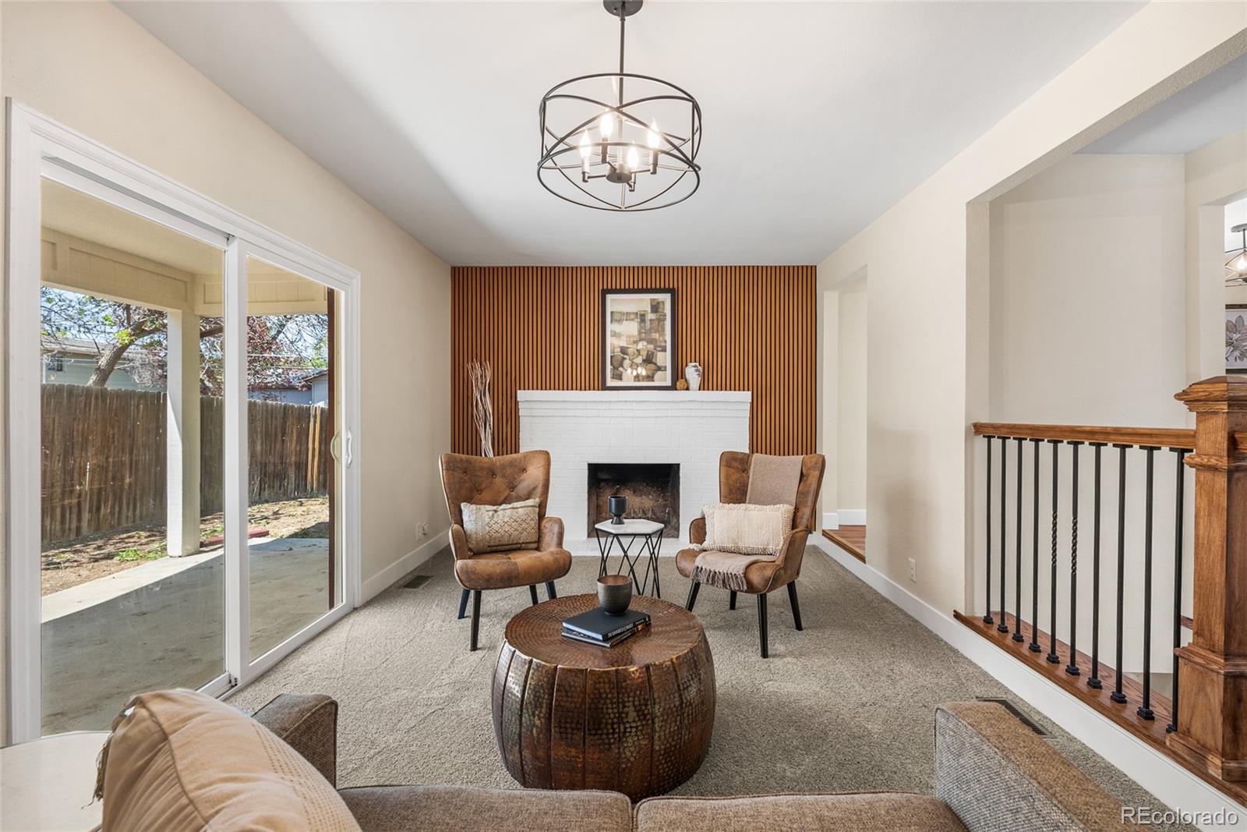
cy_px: 416
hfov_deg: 96.7
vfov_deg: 73.8
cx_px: 624
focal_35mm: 16
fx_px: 554
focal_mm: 16
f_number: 8
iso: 200
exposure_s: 1/50
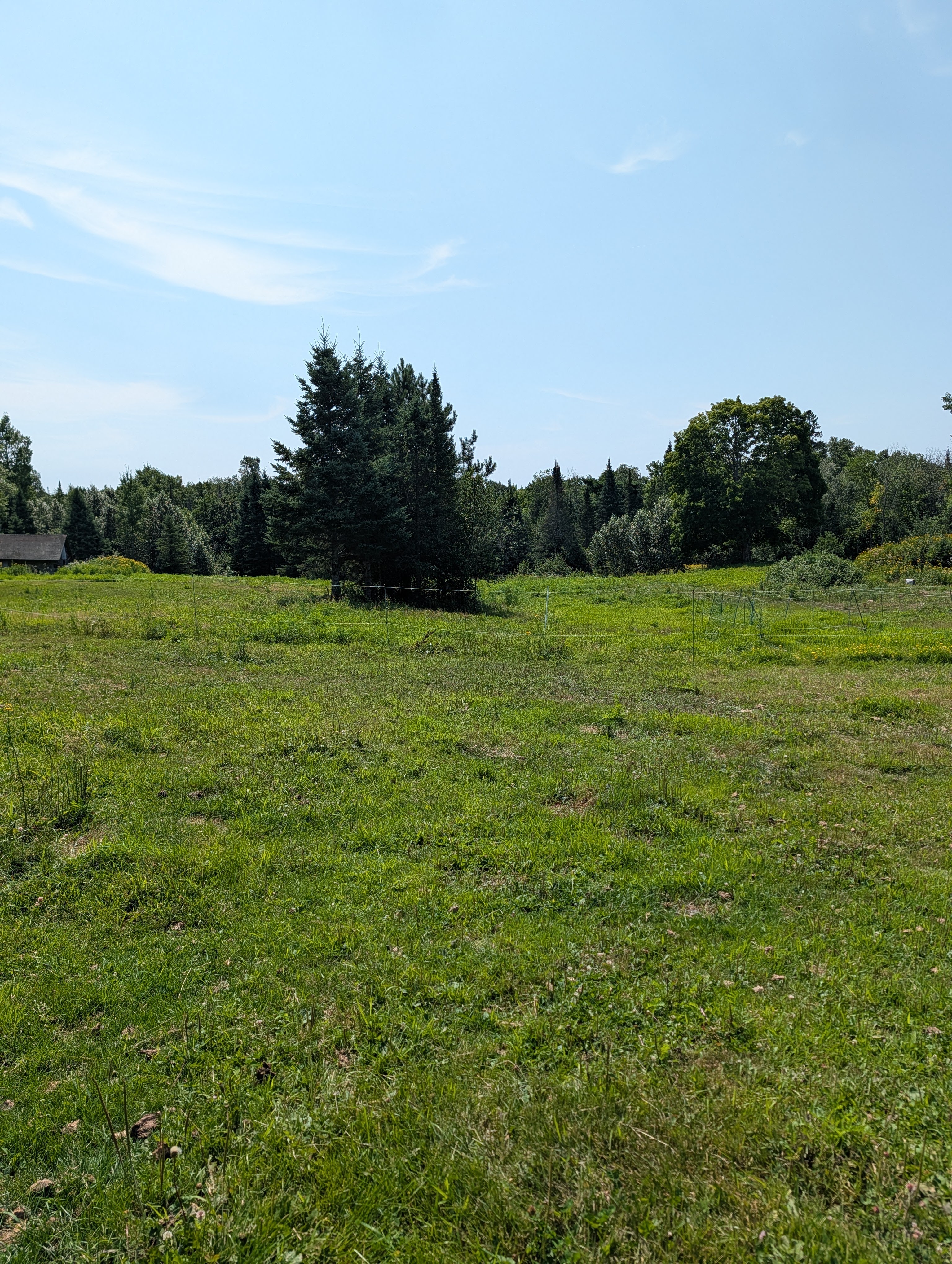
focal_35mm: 24
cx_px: 476
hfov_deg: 56.9
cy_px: 632
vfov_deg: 71.5
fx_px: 878
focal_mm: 6.9
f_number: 1.68
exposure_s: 1/1337
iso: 21
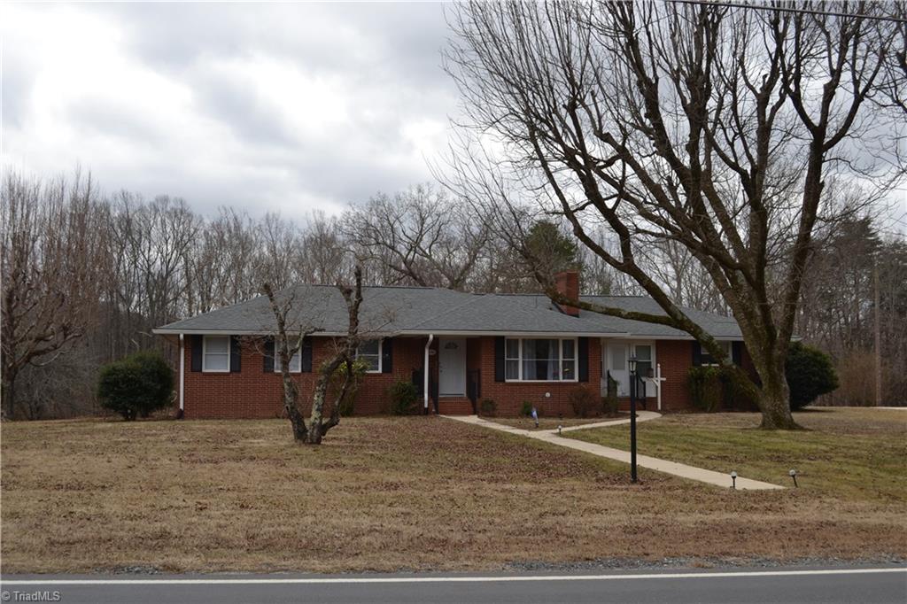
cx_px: 454
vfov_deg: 34.2
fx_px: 982
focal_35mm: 39
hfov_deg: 49.6
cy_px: 302
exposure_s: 1/200
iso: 100
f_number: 6.3
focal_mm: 26
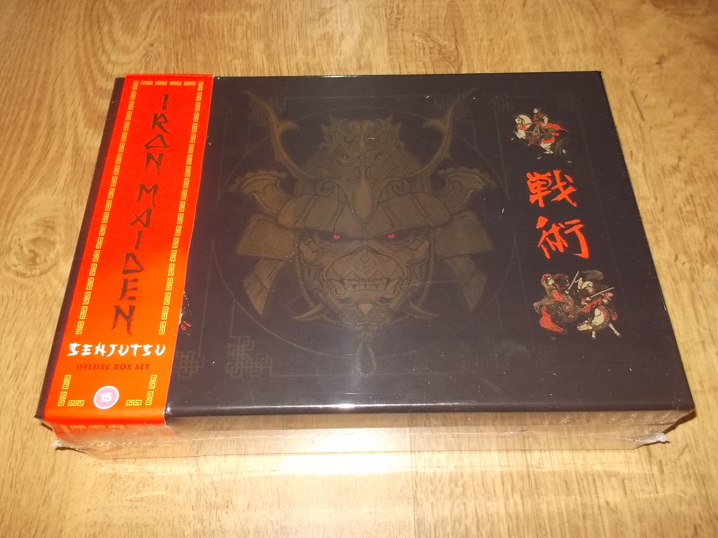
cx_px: 359
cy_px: 269
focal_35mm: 29
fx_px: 602
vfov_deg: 48.2
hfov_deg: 61.7
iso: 320
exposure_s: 1/30
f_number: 3.3
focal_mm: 4.1
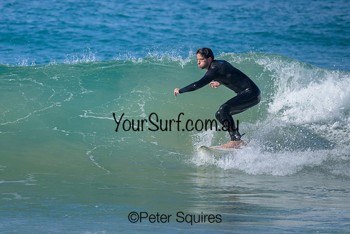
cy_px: 73
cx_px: 110
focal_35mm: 1099
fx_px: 10683
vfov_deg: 1.3
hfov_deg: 1.9
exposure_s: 1/2000
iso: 450
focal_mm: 800
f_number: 6.3
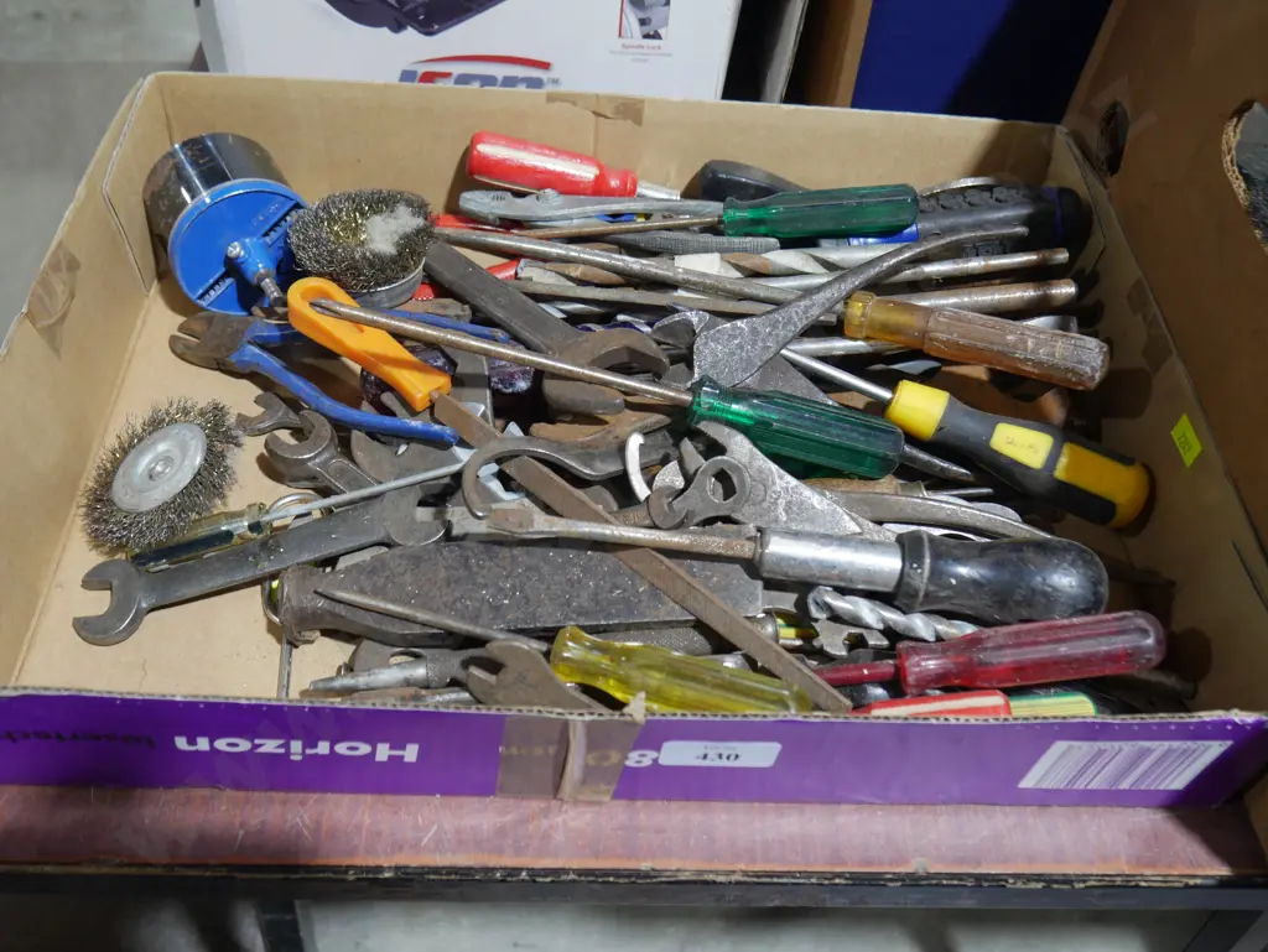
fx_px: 1246
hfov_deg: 53.9
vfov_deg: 41.8
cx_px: 634
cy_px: 476
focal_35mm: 34
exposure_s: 1/60
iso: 500
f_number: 4
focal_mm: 17
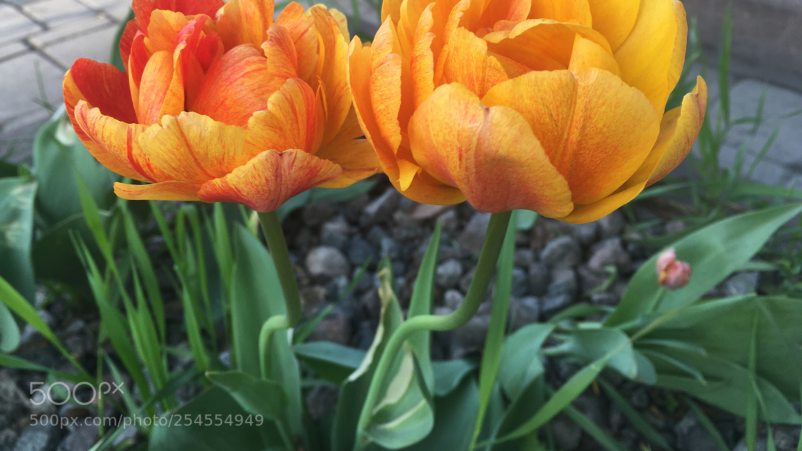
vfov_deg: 36.4
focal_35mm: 32
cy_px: 156
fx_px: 681
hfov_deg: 61.0
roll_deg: -0.1
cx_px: 404
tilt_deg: -33.8
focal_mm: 4.15
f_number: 2.2
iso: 25
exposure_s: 1/146
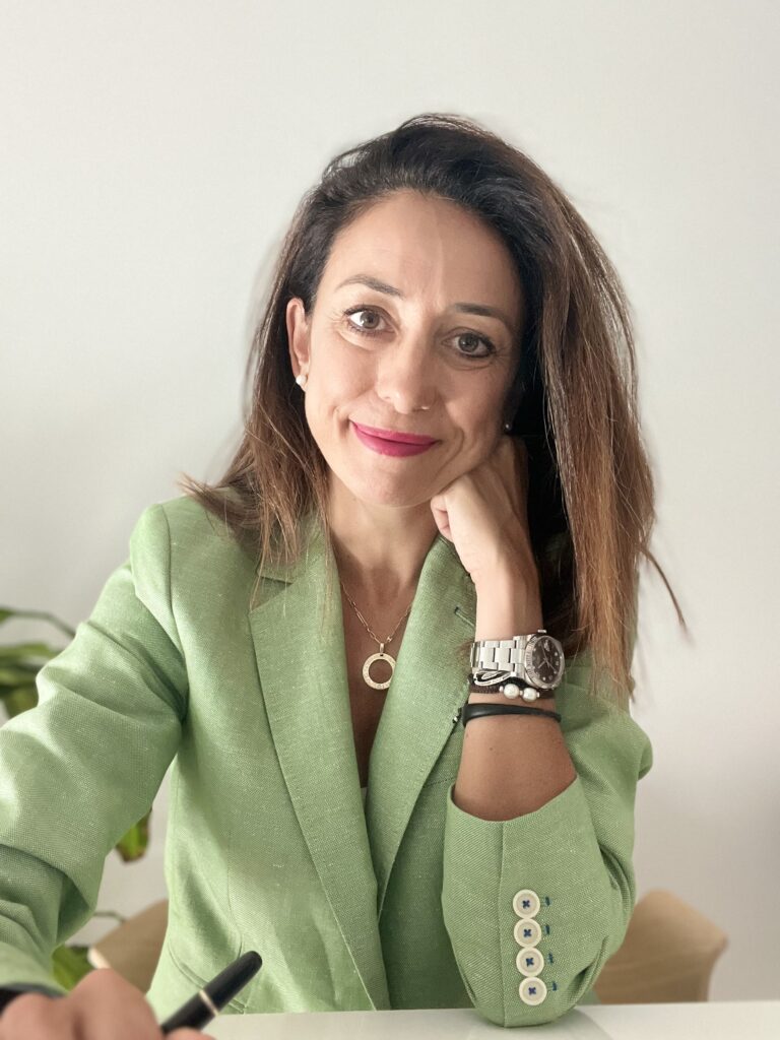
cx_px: 390
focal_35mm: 30
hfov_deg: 46.8
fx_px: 901
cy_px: 520
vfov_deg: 60.0
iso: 400
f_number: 2.2
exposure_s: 1/43
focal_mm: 2.71
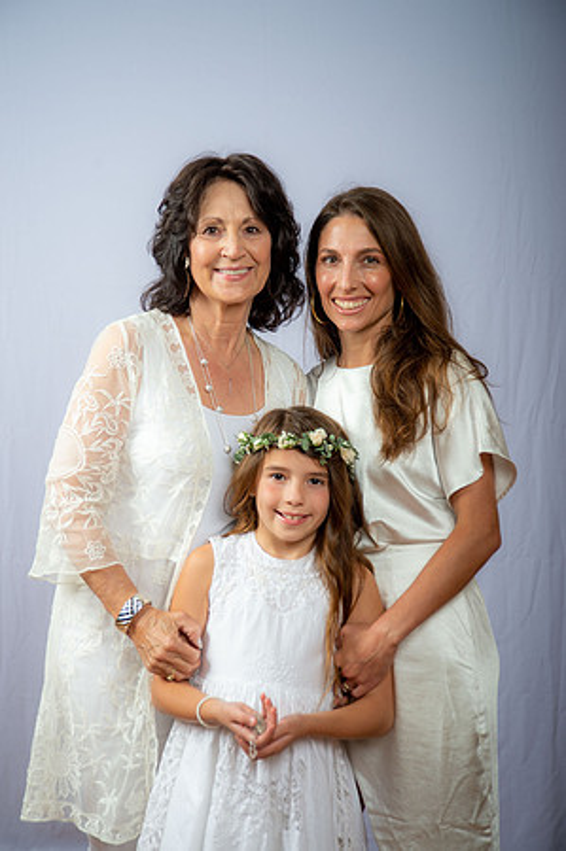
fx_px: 1536
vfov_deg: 31.0
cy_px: 426
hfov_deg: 20.9
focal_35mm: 65
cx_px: 283
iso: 250
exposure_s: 1/200
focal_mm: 65
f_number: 5.6
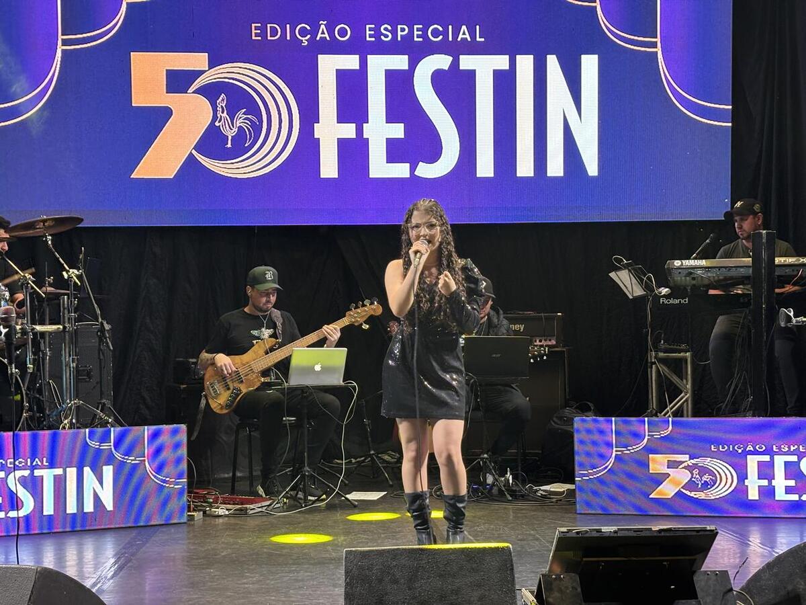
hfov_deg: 36.8
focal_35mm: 52
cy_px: 302
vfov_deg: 28.0
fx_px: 1211
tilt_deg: +1.9
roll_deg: +0.1
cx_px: 403
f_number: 1.6
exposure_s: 1/35
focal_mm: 5.96
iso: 125
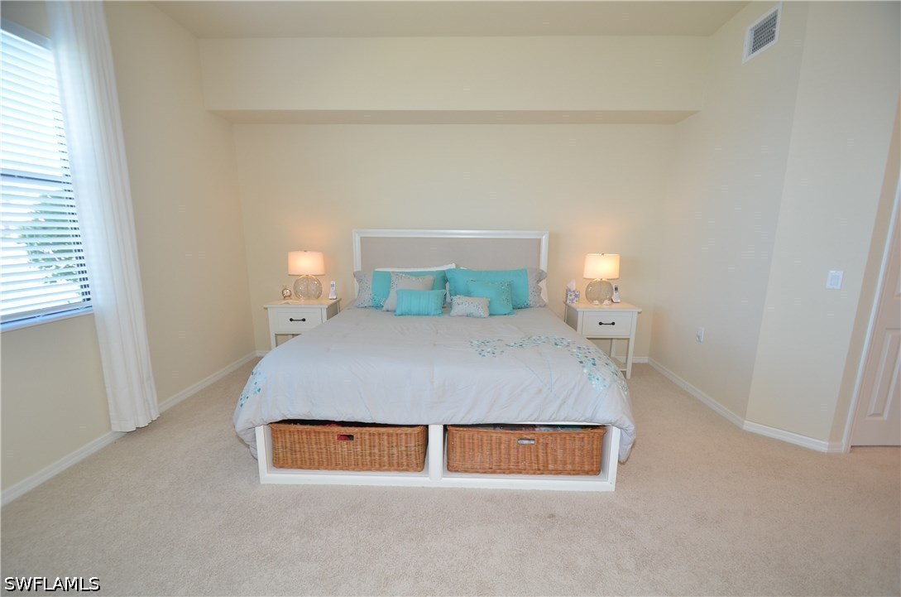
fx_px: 375
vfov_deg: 77.1
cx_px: 450
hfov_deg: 100.5
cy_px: 298
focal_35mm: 15
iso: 400
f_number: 4
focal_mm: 10
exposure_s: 1/60
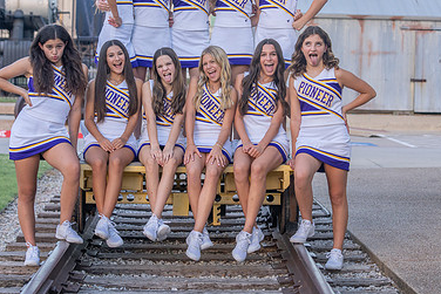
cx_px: 242
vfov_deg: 12.7
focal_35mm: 108
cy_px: 85
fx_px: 1323
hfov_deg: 18.9
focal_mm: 70
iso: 640
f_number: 4
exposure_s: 1/320
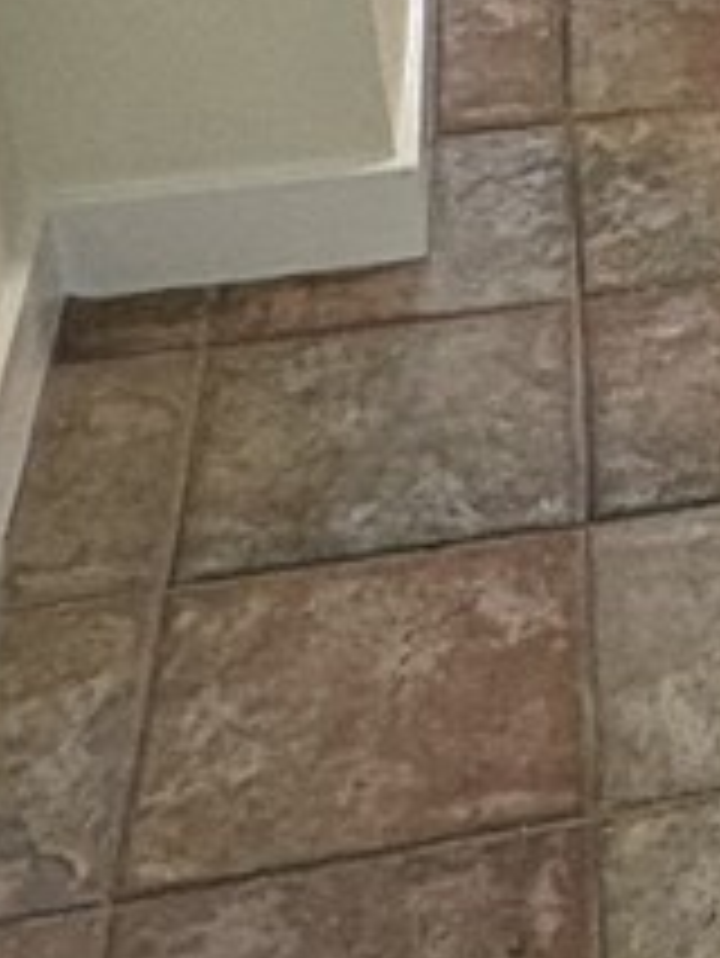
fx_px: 2798
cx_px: 1462
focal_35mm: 101
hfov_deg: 12.7
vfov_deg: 17.8
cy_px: -396
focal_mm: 2.22
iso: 200
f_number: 2.2
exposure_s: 1/120
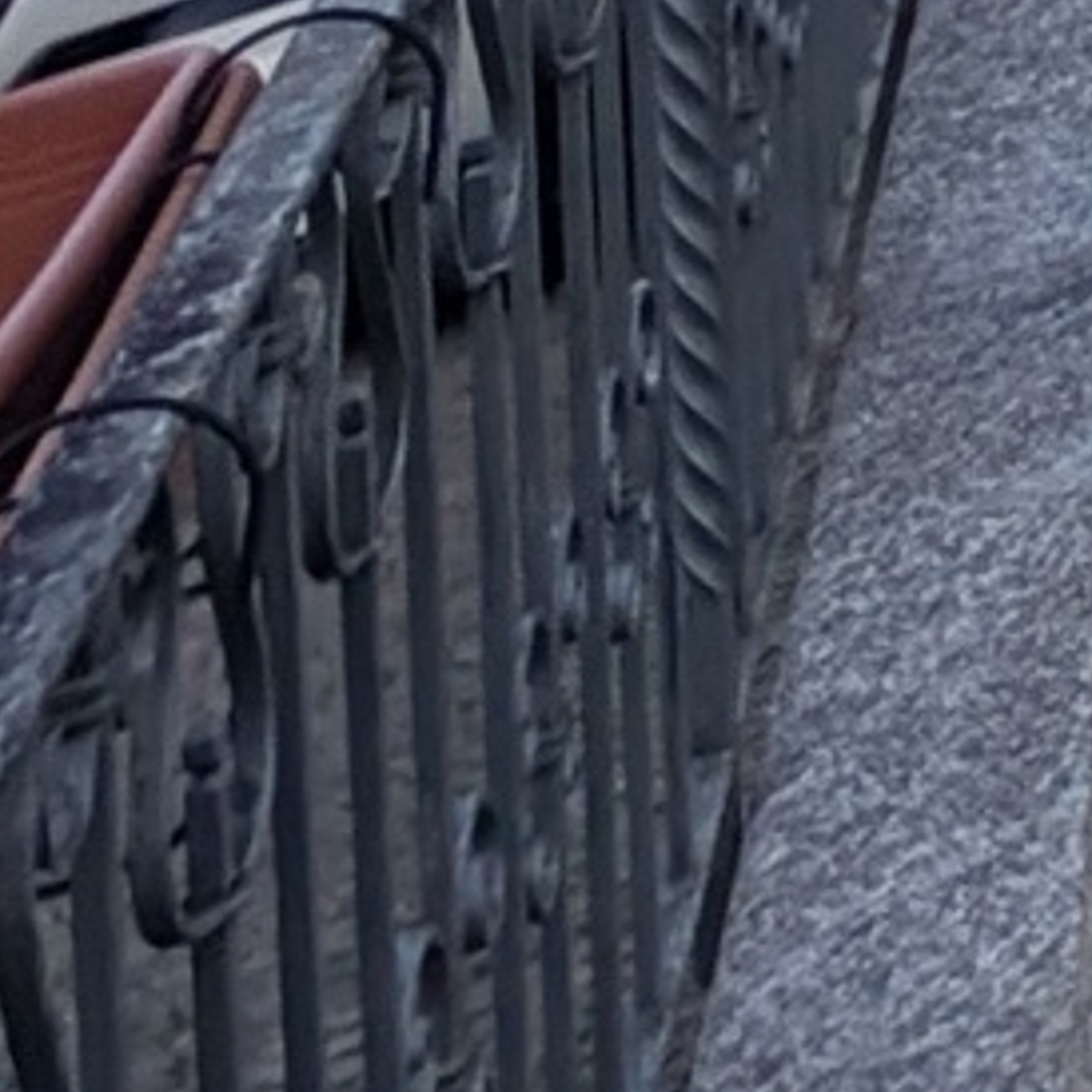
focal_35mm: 99
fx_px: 3533
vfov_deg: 12.4
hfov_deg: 10.3
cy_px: -1775
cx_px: 3567
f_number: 1.7
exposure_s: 1/2088
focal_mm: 2.02
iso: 54
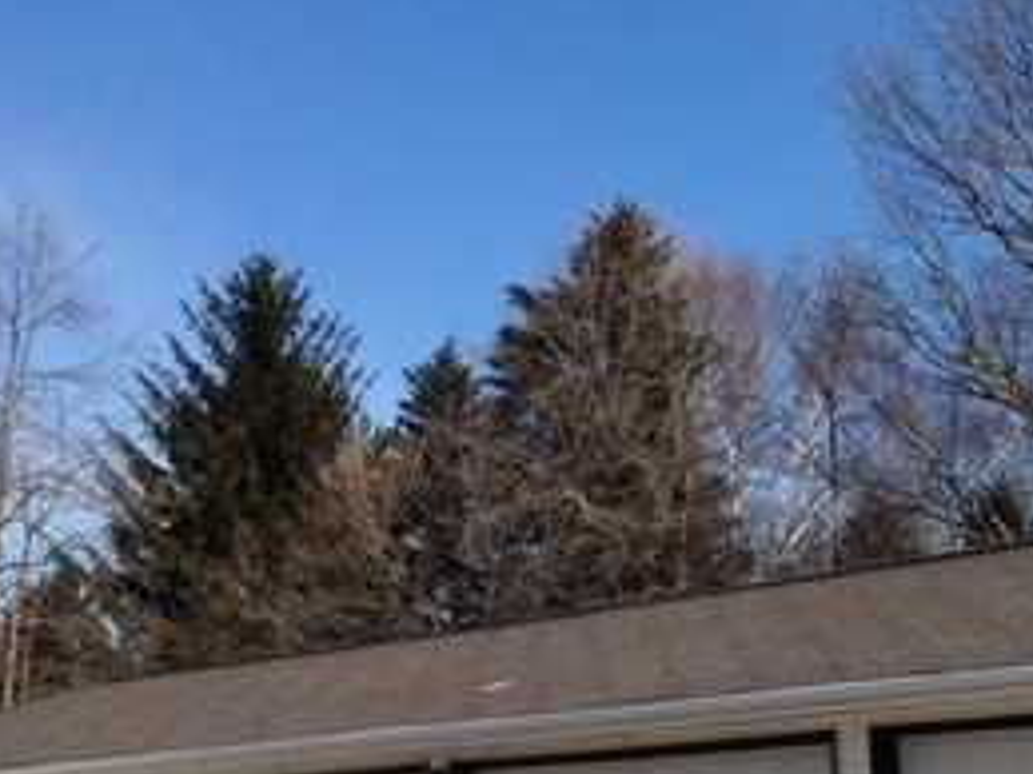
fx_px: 2535
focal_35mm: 85
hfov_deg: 22.5
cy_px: 786
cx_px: 931
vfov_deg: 16.9
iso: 50
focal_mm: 4.12
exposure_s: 1/2857
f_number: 2.4
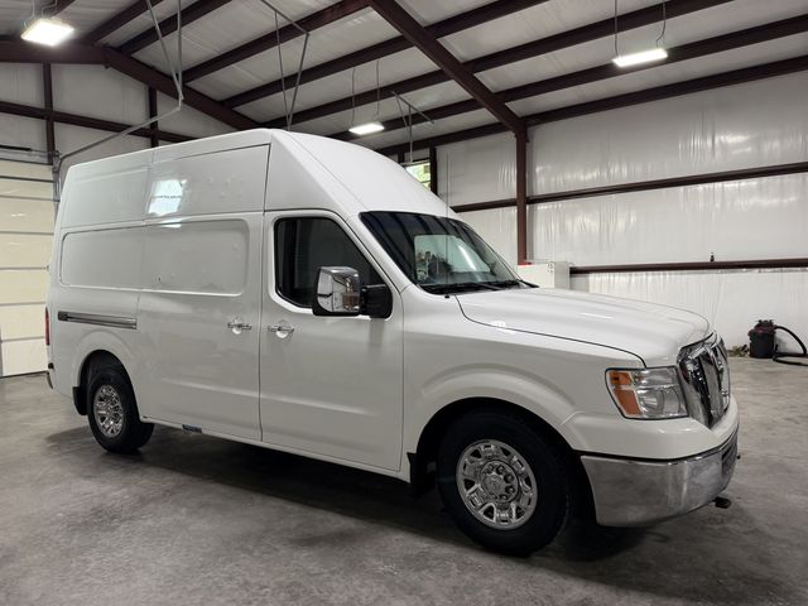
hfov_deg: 71.6
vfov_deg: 56.8
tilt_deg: -1.4
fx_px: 560
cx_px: 404
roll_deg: +2.9
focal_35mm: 24
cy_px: 303
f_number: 1.78
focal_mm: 6.76
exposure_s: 1/120
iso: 200
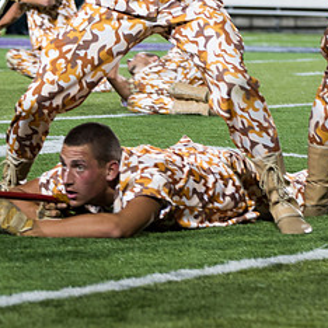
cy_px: 147
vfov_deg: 6.3
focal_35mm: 279
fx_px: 2991
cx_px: 100
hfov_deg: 6.3
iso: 1400
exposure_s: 1/160
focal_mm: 100
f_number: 4.5
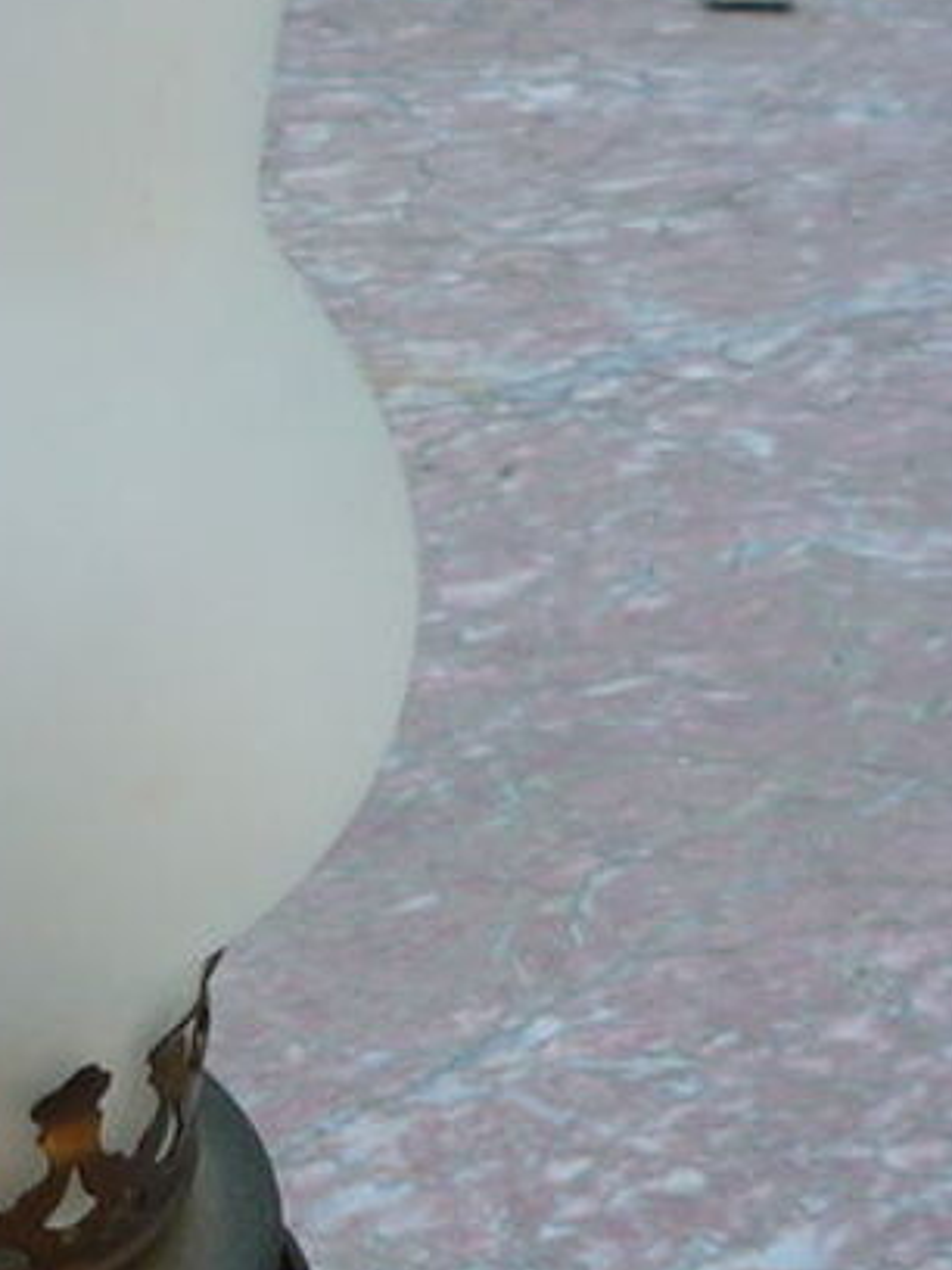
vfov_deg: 20.0
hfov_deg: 14.3
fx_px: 3594
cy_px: 808
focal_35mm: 98
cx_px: -380
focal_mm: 5.2
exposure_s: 1/100
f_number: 4
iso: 100
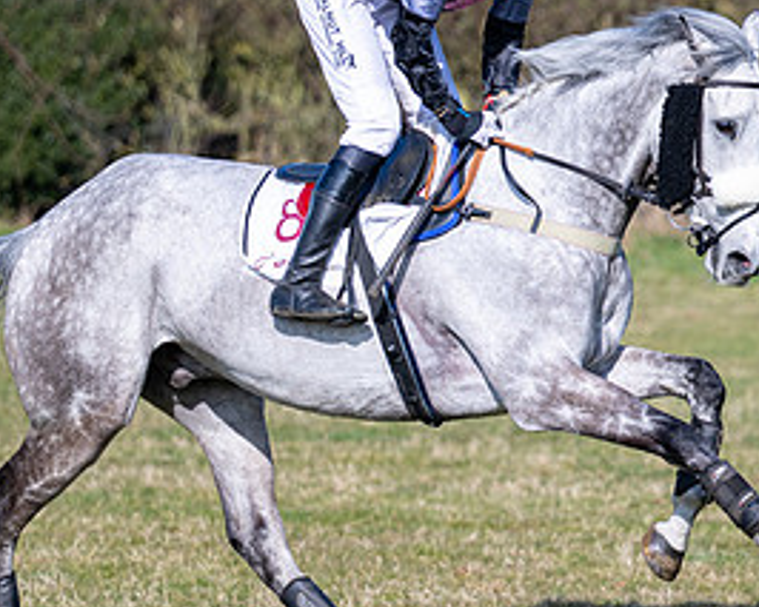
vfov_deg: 3.9
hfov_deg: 4.9
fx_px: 8831
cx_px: 417
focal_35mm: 393
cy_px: 328
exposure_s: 1/4000
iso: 200
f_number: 2.8
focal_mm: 145
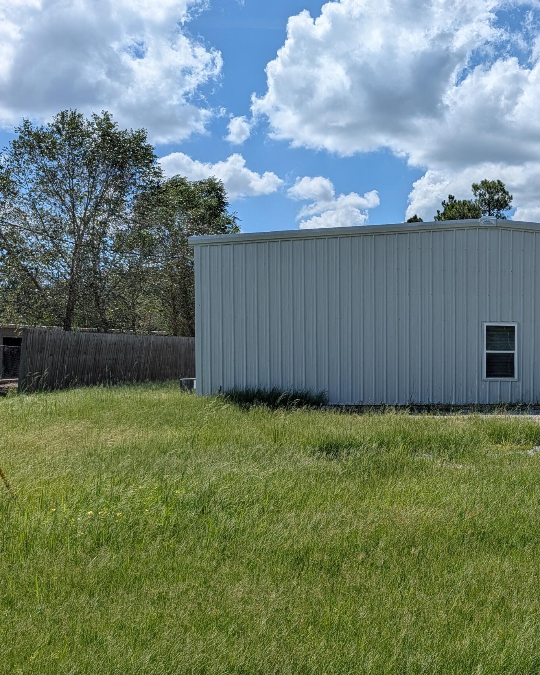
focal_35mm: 41
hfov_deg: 33.3
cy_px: 383
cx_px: 542
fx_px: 819
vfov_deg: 44.7
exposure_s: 1/2193
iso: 21
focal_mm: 6.9
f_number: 1.68
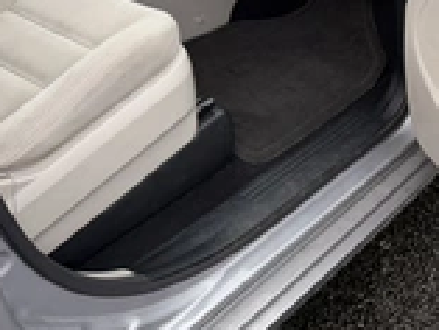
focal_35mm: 61
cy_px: 28
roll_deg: -0.6
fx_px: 774
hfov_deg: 28.2
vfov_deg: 23.4
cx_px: 506
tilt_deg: -35.3
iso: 80
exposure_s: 1/121
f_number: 1.78
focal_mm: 6.76
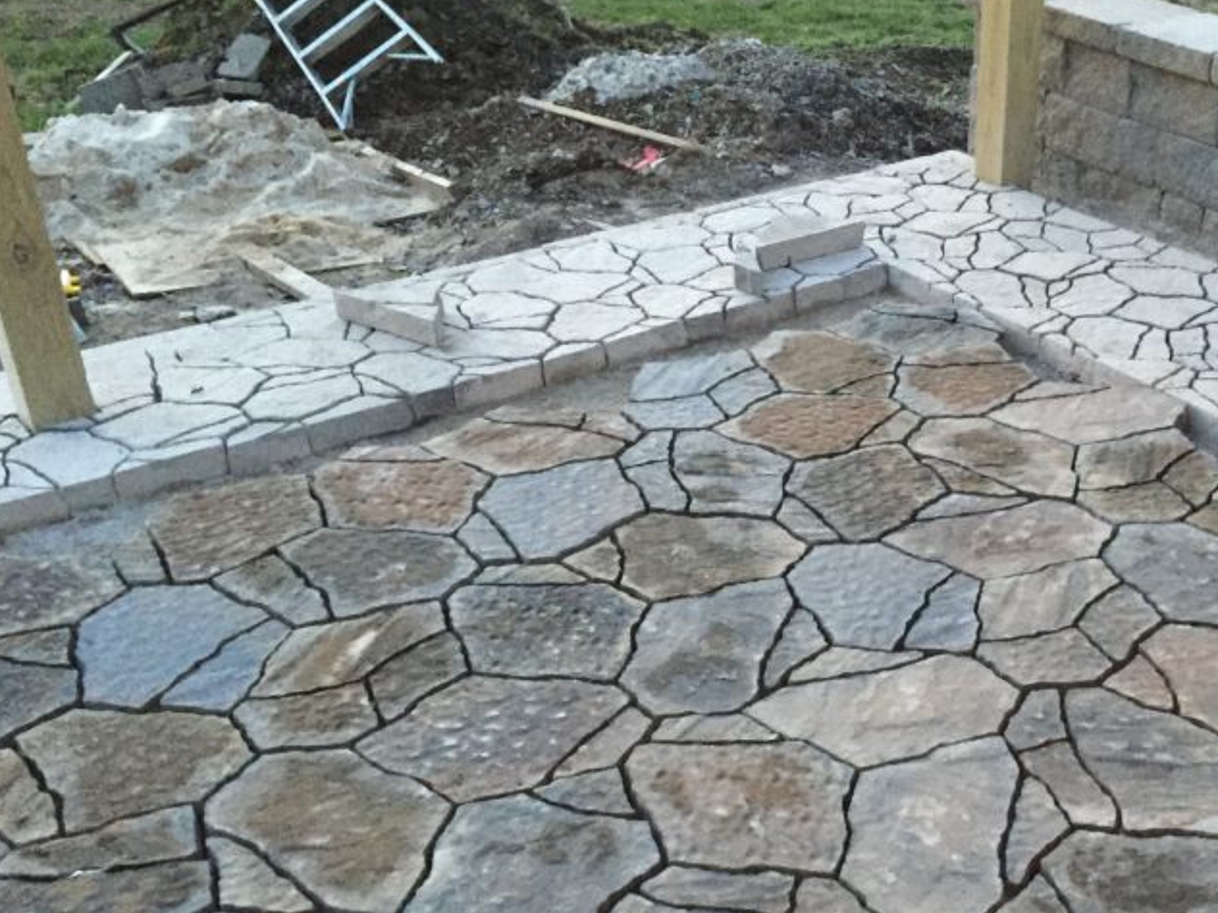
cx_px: 946
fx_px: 1654
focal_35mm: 47
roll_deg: -2.4
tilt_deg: -33.7
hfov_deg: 39.1
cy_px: 593
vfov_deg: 30.7
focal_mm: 4.15
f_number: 2.2
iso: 320
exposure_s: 1/15
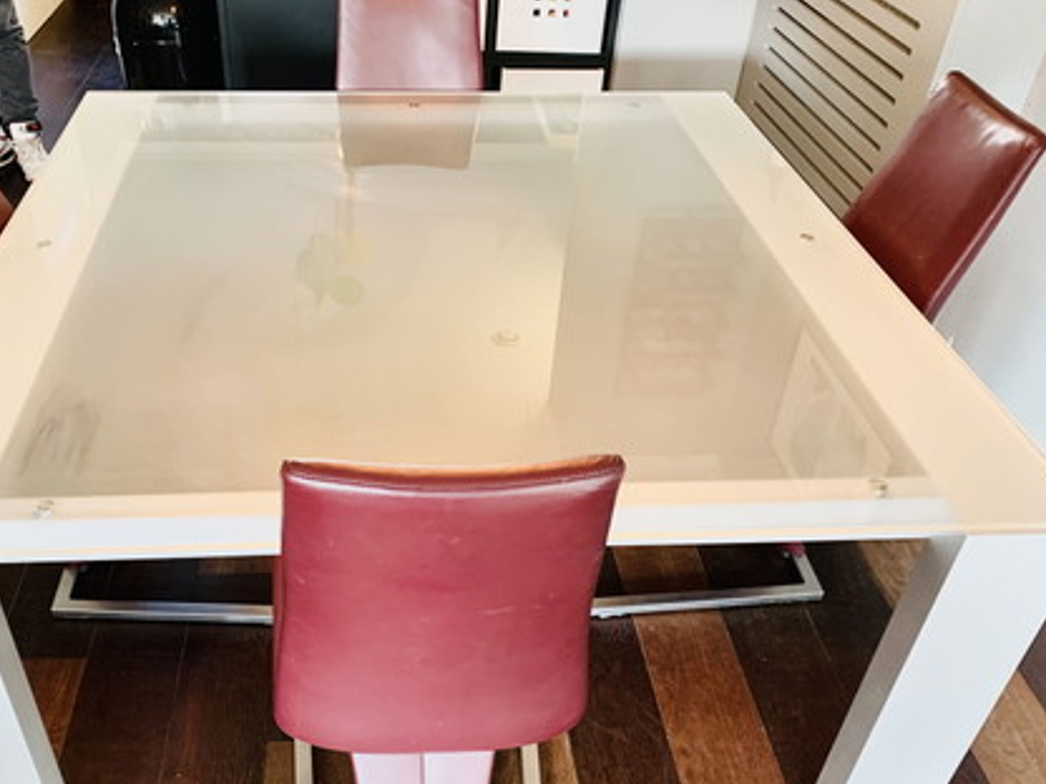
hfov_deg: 56.4
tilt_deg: -37.6
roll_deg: -1.6
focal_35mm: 32
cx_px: 415
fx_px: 967
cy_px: 440
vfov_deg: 44.1
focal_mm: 4.25
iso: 320
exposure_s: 1/33
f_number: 1.8
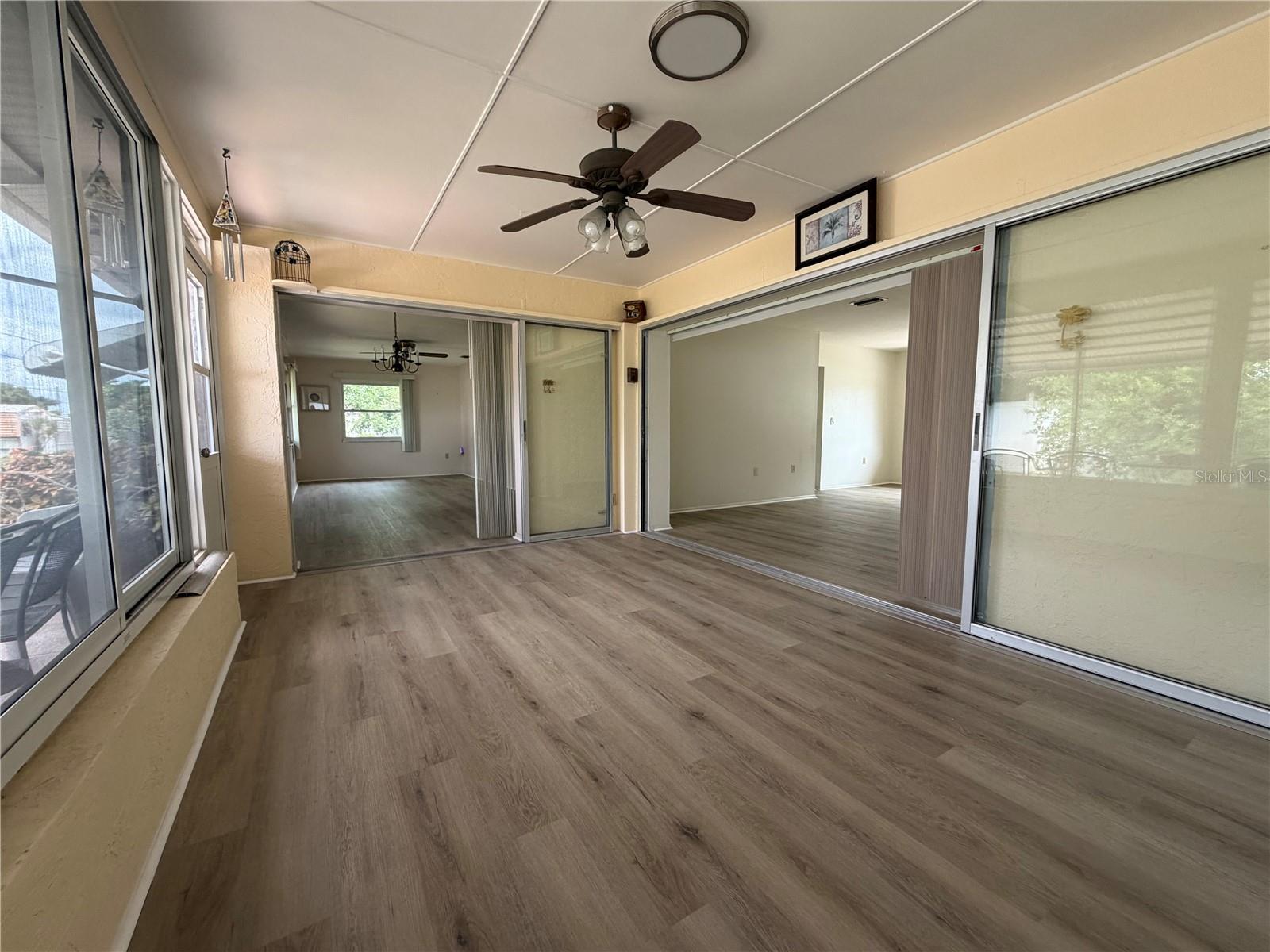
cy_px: 476
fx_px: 514
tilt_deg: -6.1
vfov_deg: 85.7
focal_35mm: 14
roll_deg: +0.9
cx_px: 635
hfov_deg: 102.1
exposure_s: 1/121
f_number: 2.2
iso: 160
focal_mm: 2.22
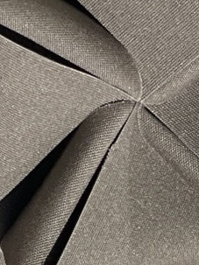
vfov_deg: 5.4
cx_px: -130
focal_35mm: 343
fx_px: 2631
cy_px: 808
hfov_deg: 4.3
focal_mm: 6
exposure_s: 1/4348
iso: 32
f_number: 2
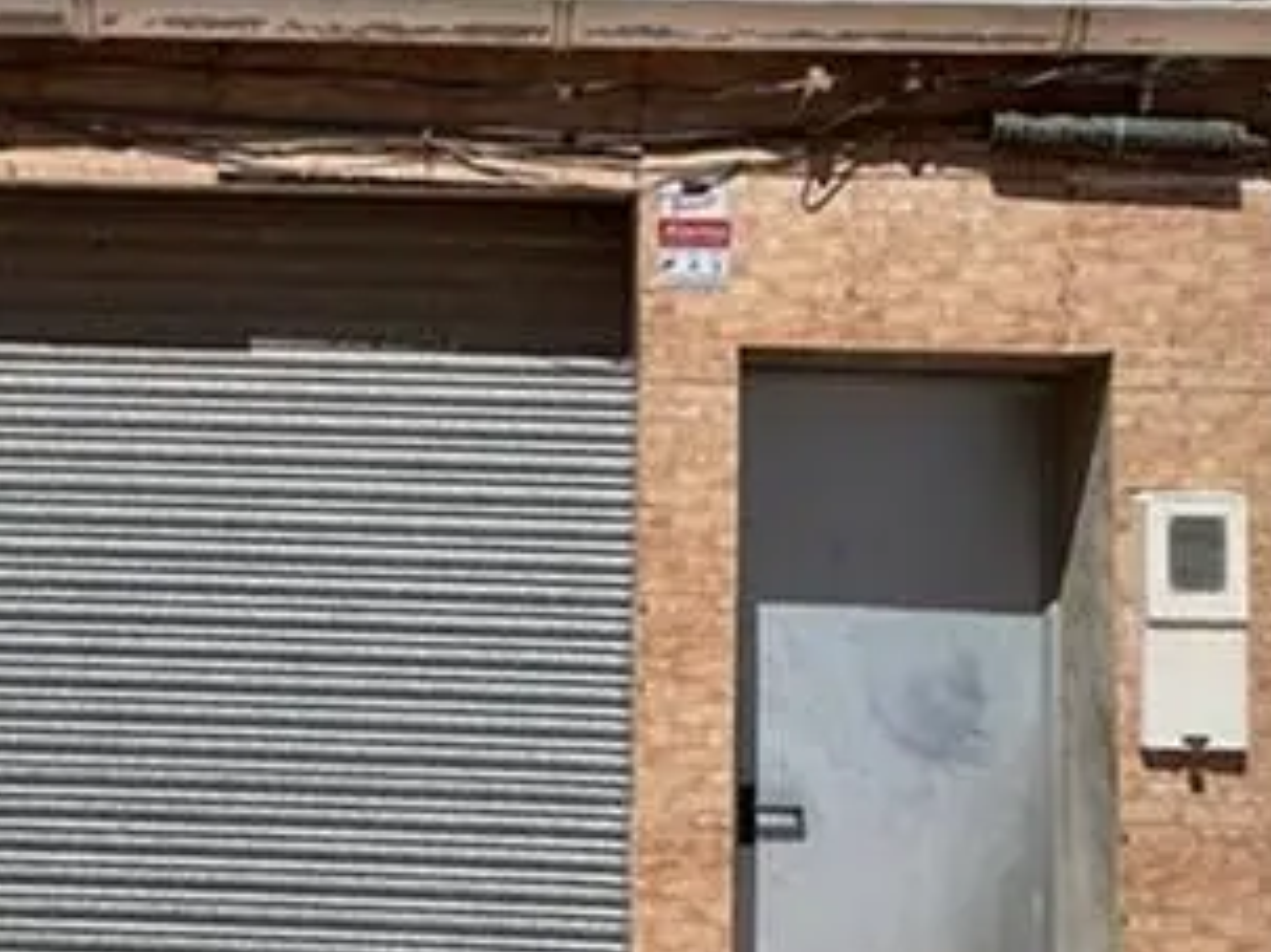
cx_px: 367
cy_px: 386
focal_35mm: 65
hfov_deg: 29.5
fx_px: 2386
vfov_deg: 22.5
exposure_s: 1/4405
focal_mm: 3
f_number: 1.8
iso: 16
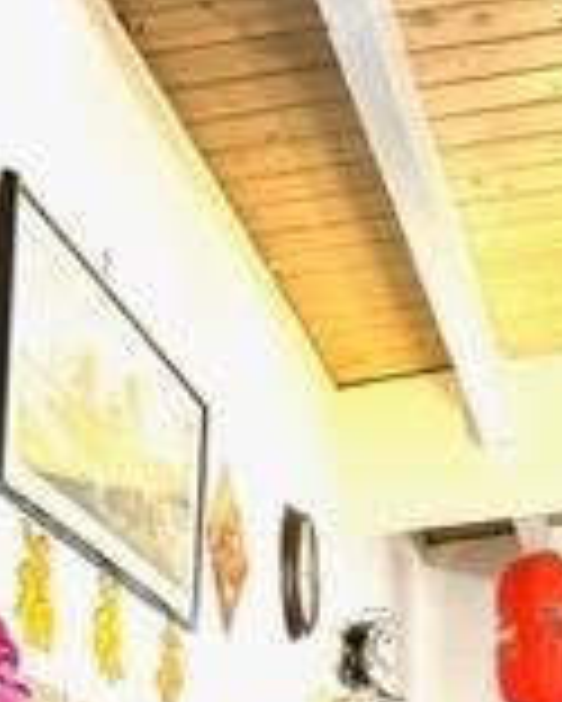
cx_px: 661
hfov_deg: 14.4
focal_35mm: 104
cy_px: 968
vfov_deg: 17.1
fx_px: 2160
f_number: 1.5
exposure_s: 1/60
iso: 125
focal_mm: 5.7
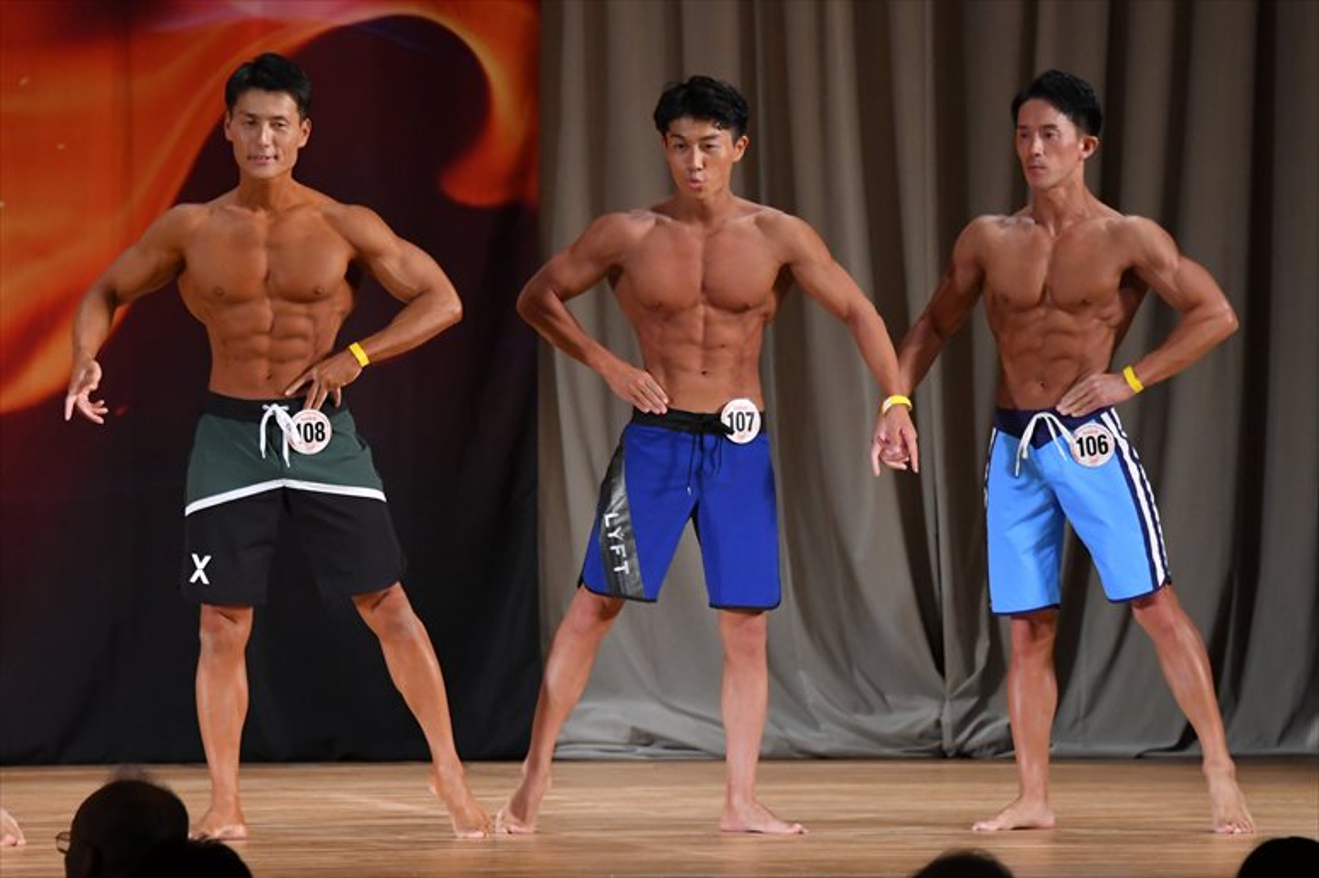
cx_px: 660
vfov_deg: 5.4
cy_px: 439
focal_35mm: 255
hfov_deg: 8.1
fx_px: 9338
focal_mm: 170
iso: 3200
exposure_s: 1/400
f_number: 5.6
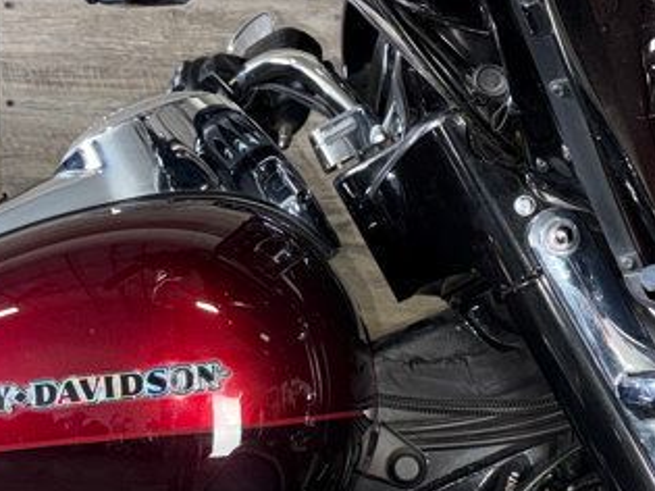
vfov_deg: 18.9
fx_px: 1475
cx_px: 337
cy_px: 212
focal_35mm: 78
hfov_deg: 25.0
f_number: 1.78
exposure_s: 1/28
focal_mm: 6.76
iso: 80
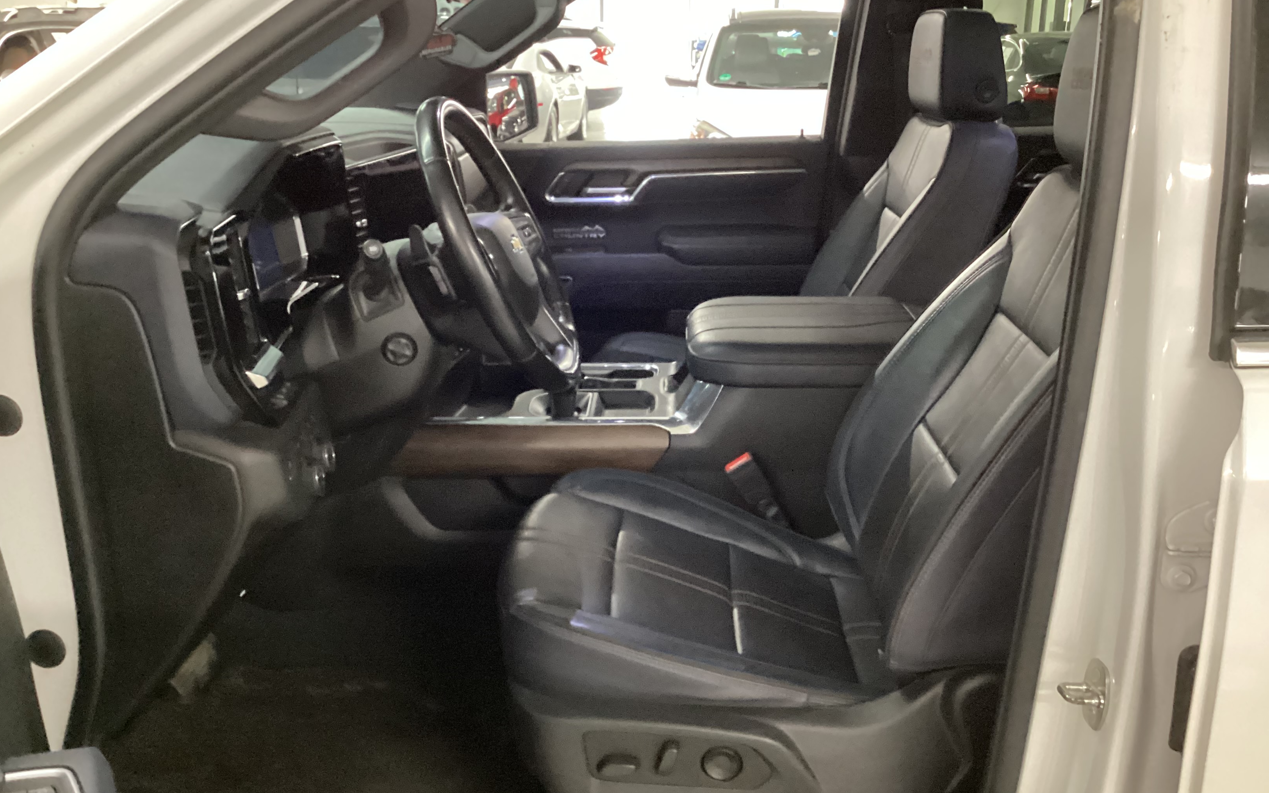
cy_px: 382
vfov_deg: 38.3
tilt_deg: -17.9
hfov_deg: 58.1
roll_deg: -1.1
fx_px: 1141
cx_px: 633
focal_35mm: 33
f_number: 2.4
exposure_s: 1/25
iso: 640
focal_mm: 3.3
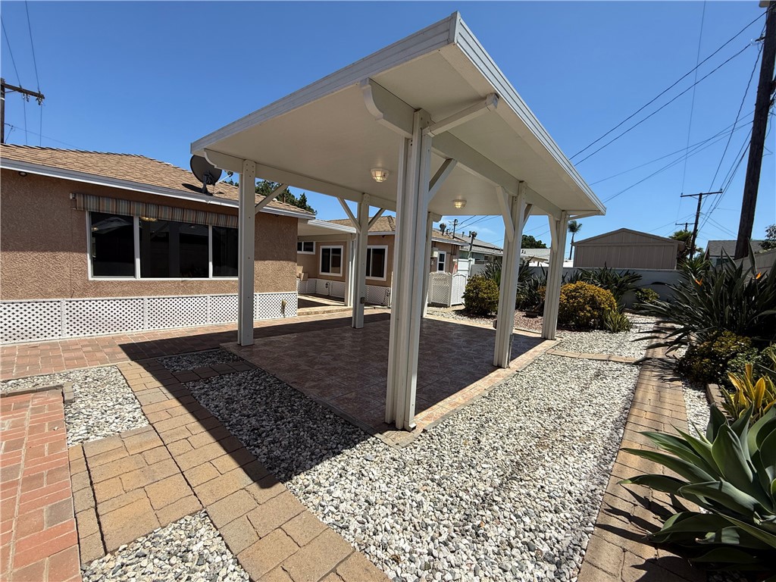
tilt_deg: -4.9
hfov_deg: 102.1
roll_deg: -4.0
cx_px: 388
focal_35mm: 14
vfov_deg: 85.7
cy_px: 291
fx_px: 314
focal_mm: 2.22
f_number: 2.2
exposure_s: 1/1901
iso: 50
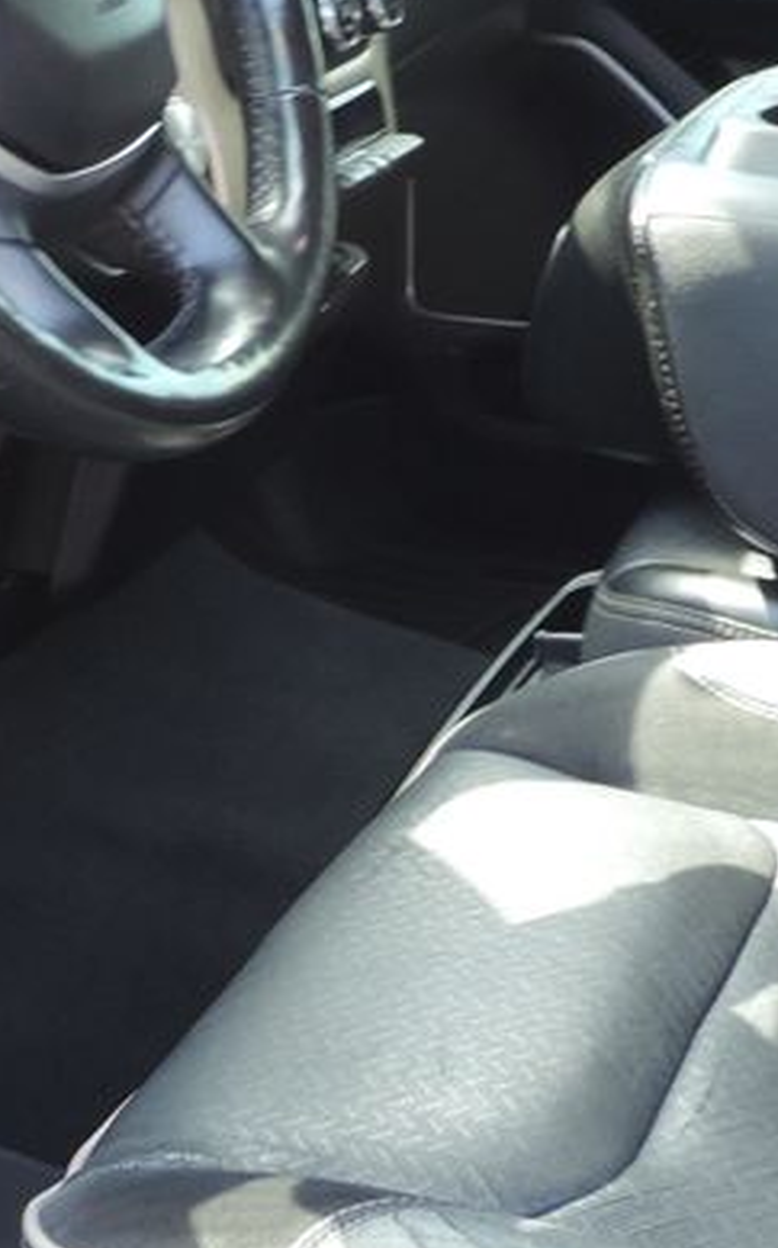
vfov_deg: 24.6
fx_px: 2854
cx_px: 530
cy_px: 492
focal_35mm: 84
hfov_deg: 15.5
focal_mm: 4.3
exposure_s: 1/30
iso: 100
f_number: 3
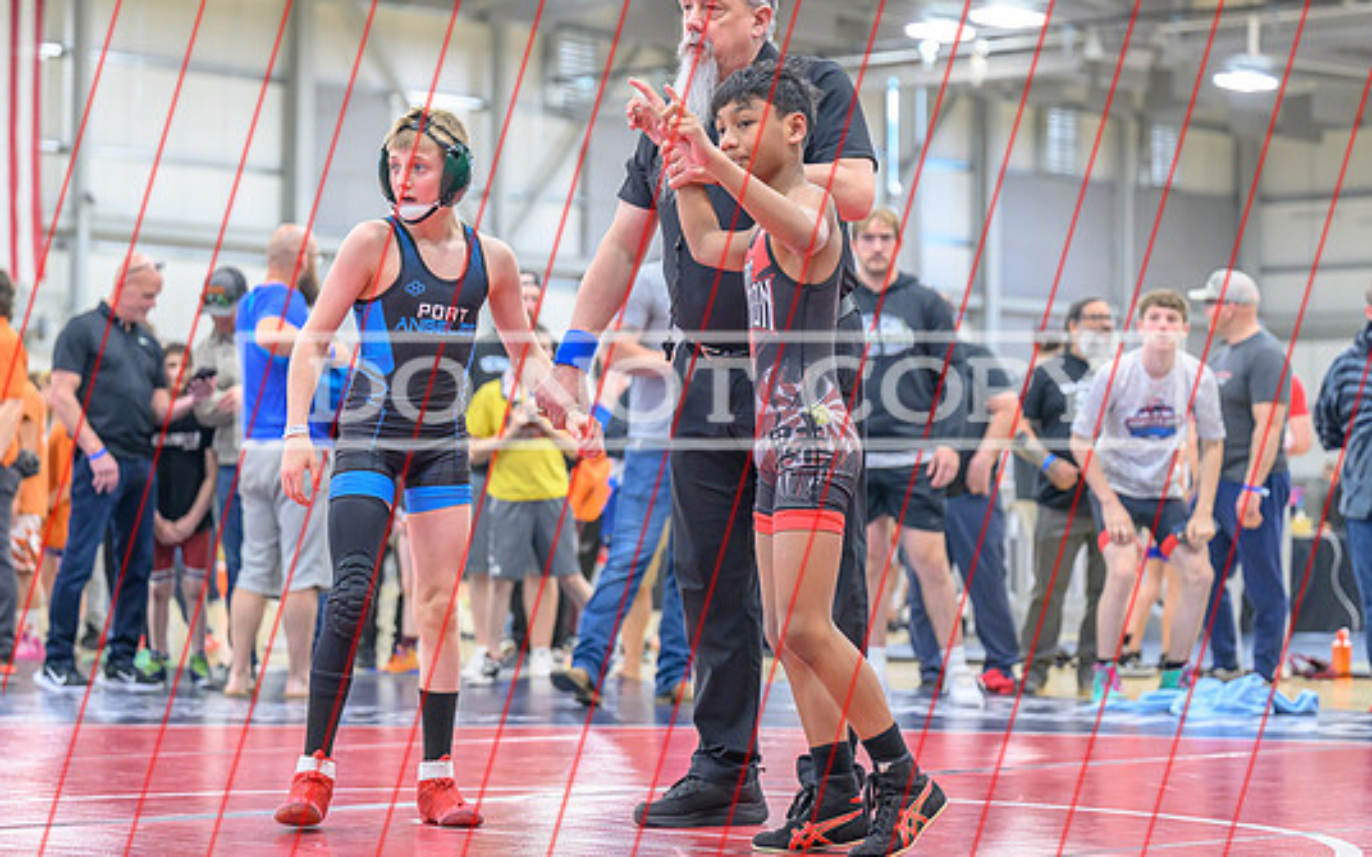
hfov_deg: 20.8
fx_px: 3739
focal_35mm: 100
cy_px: 368
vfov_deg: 13.1
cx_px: 768
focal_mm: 74
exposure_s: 1/640
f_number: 2.8
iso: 3200
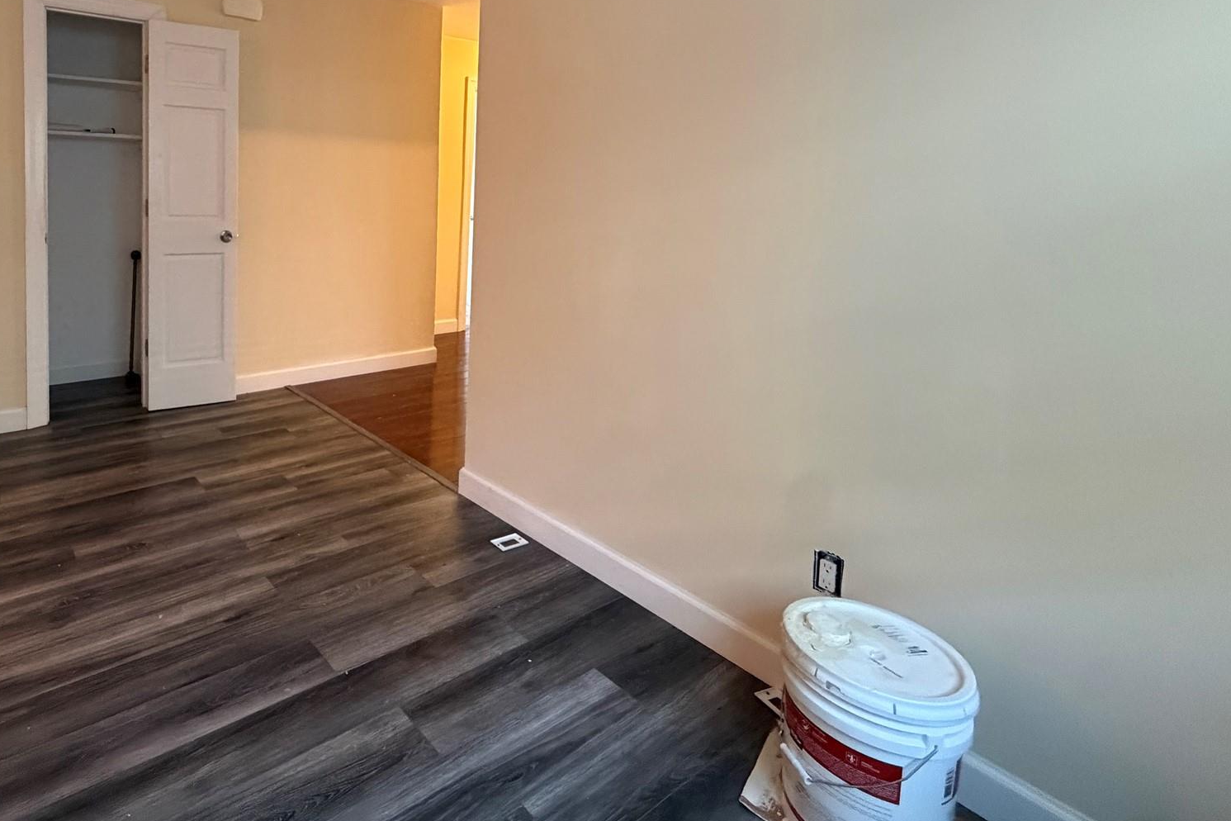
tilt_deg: -3.7
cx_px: 426
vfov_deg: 59.3
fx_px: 684
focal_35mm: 20
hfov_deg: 81.6
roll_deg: -1.2
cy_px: 225
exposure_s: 1/60
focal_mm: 2.22
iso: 640
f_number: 2.2
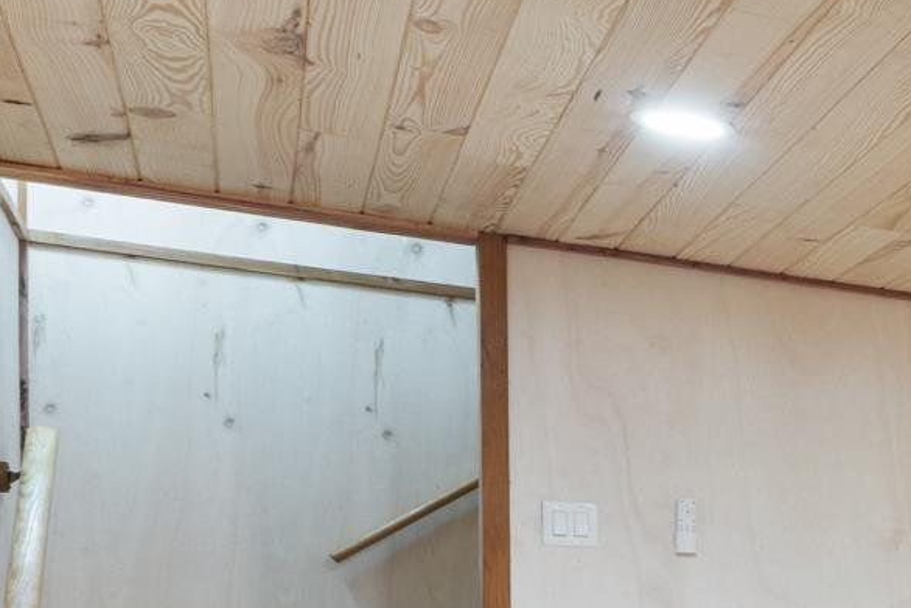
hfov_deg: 19.9
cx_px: 1743
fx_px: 1620
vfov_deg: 20.2
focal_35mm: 64
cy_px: 677
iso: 160
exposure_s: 2
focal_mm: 10
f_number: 9
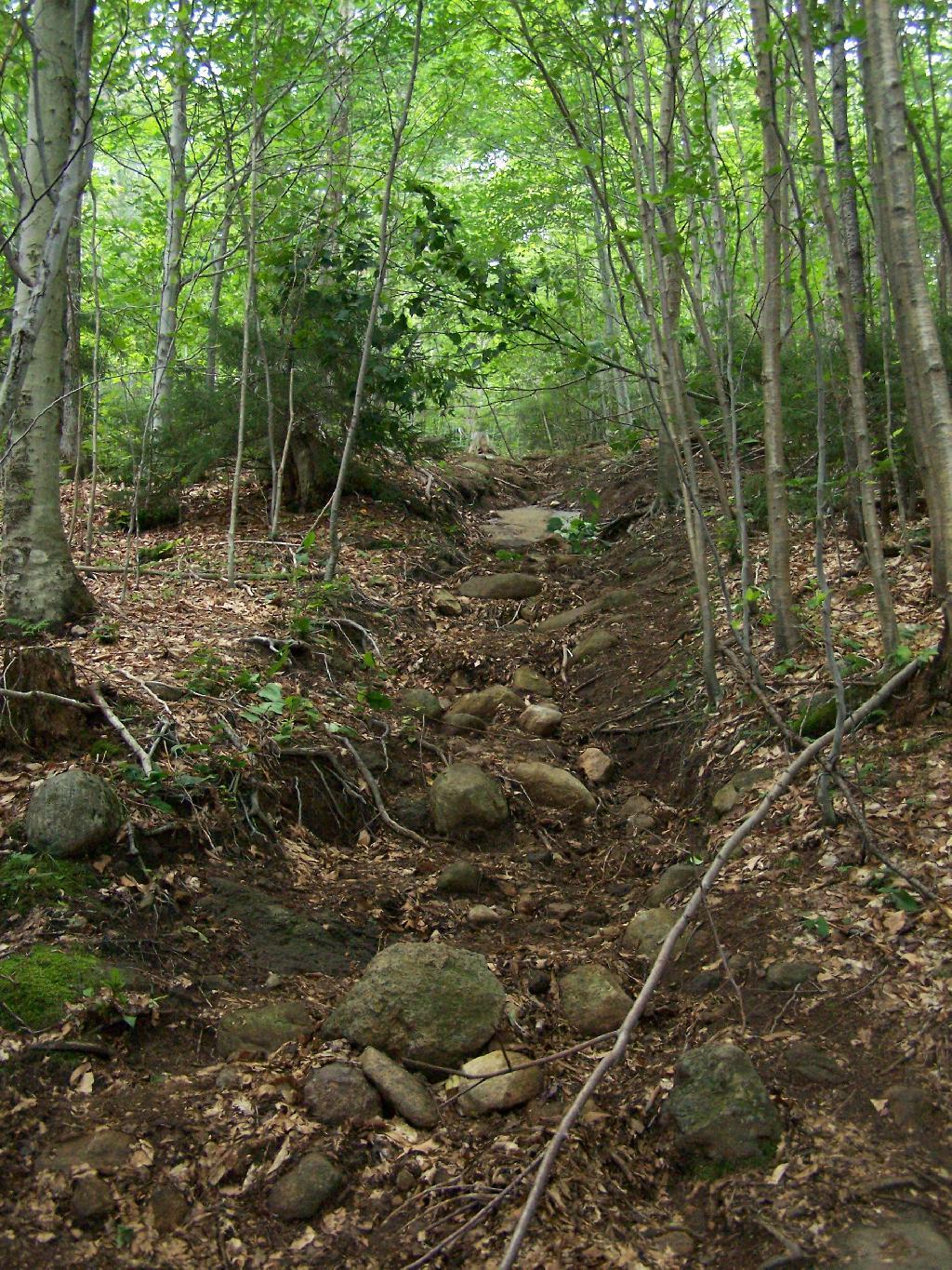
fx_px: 1393
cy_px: 635
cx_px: 476
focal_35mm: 38
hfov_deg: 37.7
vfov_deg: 49.0
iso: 400
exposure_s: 1/60
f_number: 2.8
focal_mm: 6.3
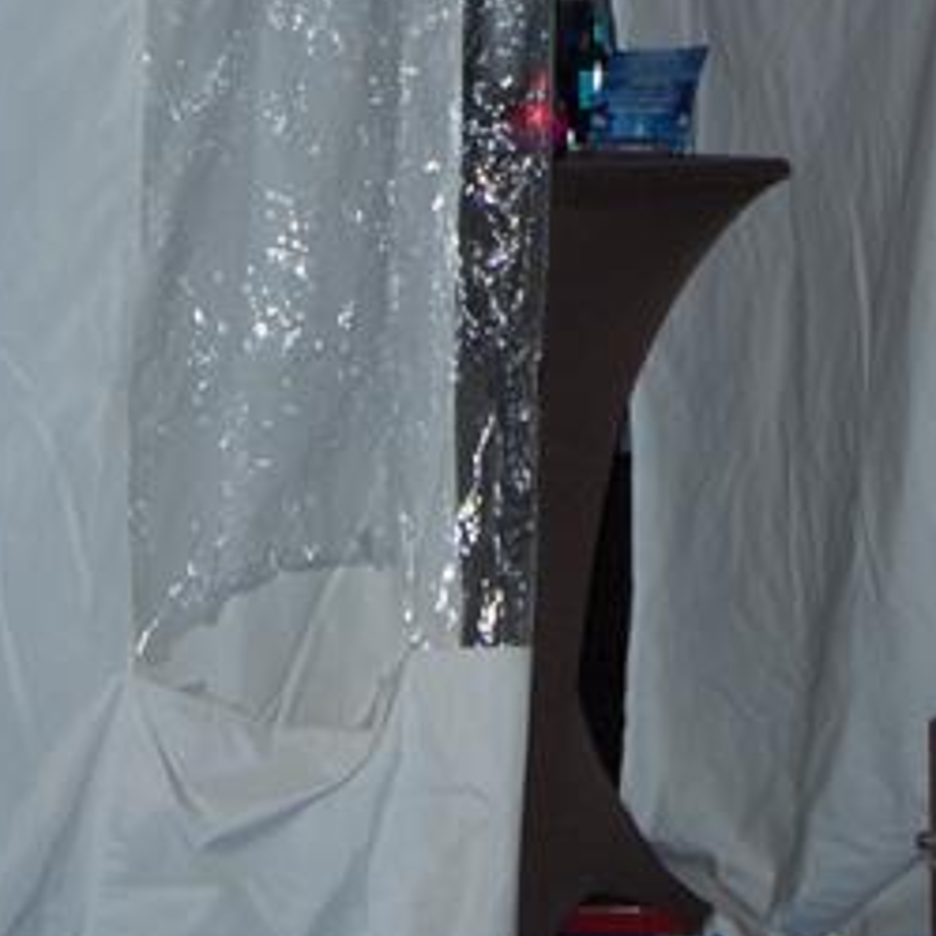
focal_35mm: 141
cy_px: -271
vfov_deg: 12.0
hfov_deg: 12.3
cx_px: 835
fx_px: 4313
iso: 400
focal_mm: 24
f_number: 5.6
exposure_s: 1/50
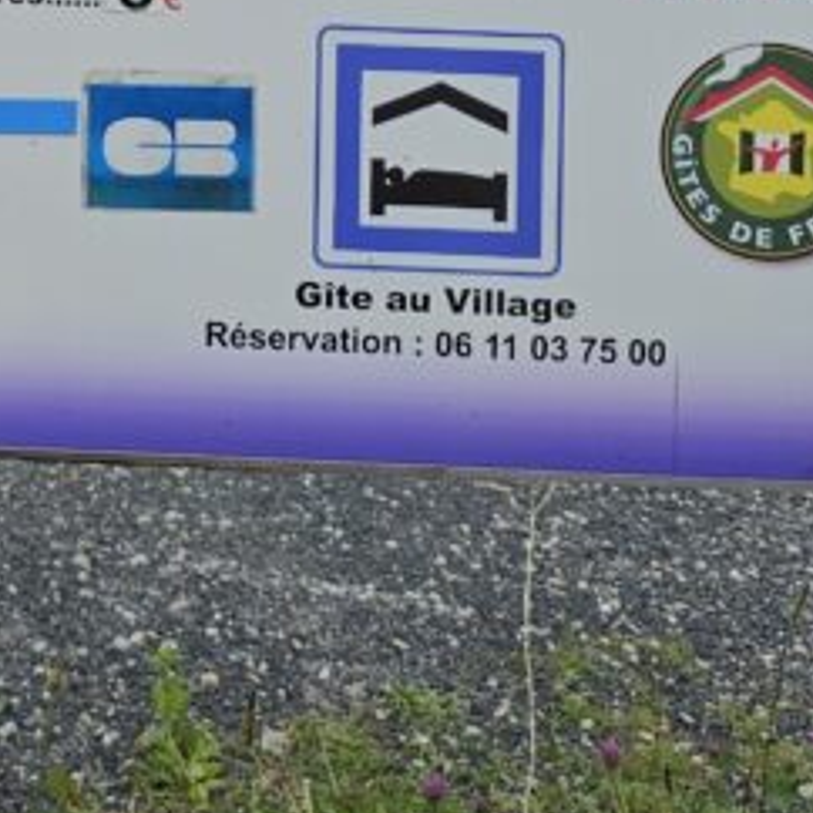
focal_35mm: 86
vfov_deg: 18.4
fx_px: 2285
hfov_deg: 19.8
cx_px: 81
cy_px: -319
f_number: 1.7
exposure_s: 1/2000
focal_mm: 6.3
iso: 32
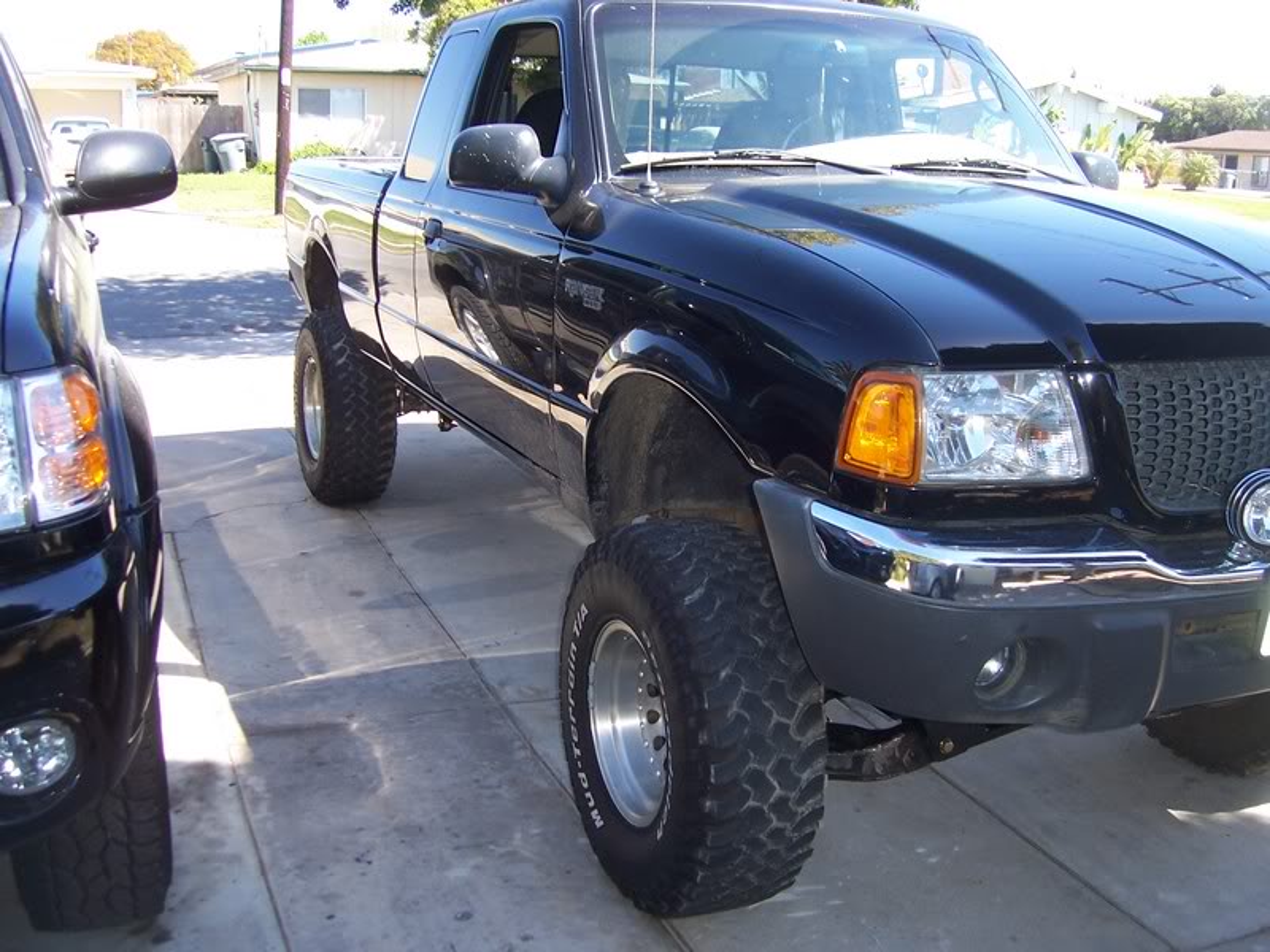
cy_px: 476
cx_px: 635
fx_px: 1321
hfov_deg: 51.4
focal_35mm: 36
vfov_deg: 39.7
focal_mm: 6
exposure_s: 1/180
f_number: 3
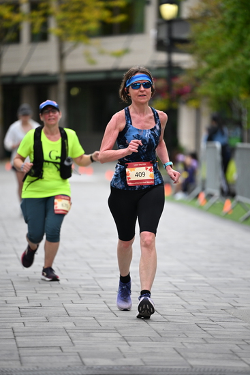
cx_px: 125
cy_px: 188
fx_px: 2082
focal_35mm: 200
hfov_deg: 6.9
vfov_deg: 10.3
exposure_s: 1/5000
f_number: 2.8
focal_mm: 200
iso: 1600
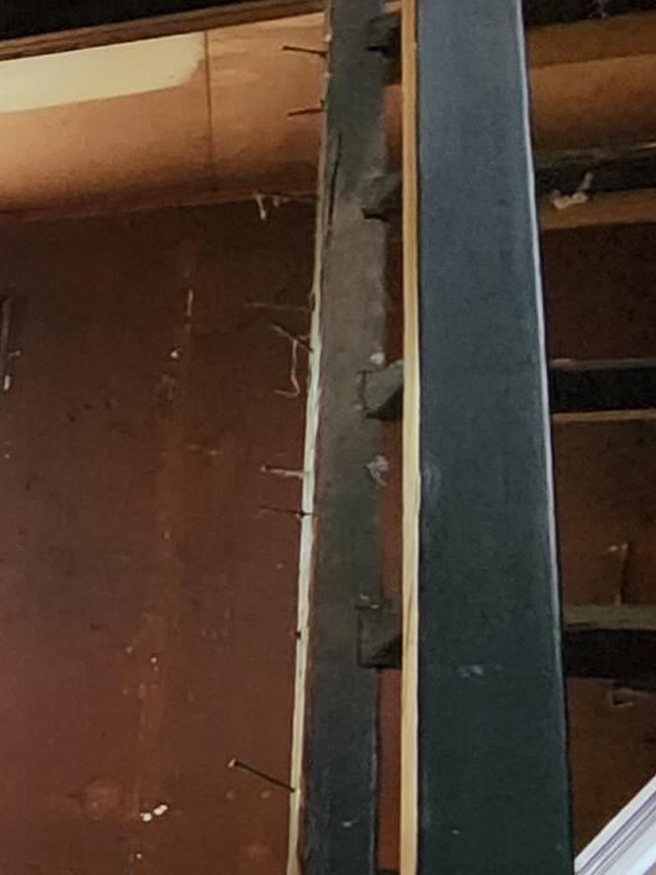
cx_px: -1281
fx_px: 1466
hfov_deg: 11.7
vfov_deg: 32.6
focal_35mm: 58
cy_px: 652
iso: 250
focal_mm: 2.2
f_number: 2.2
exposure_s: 1/50
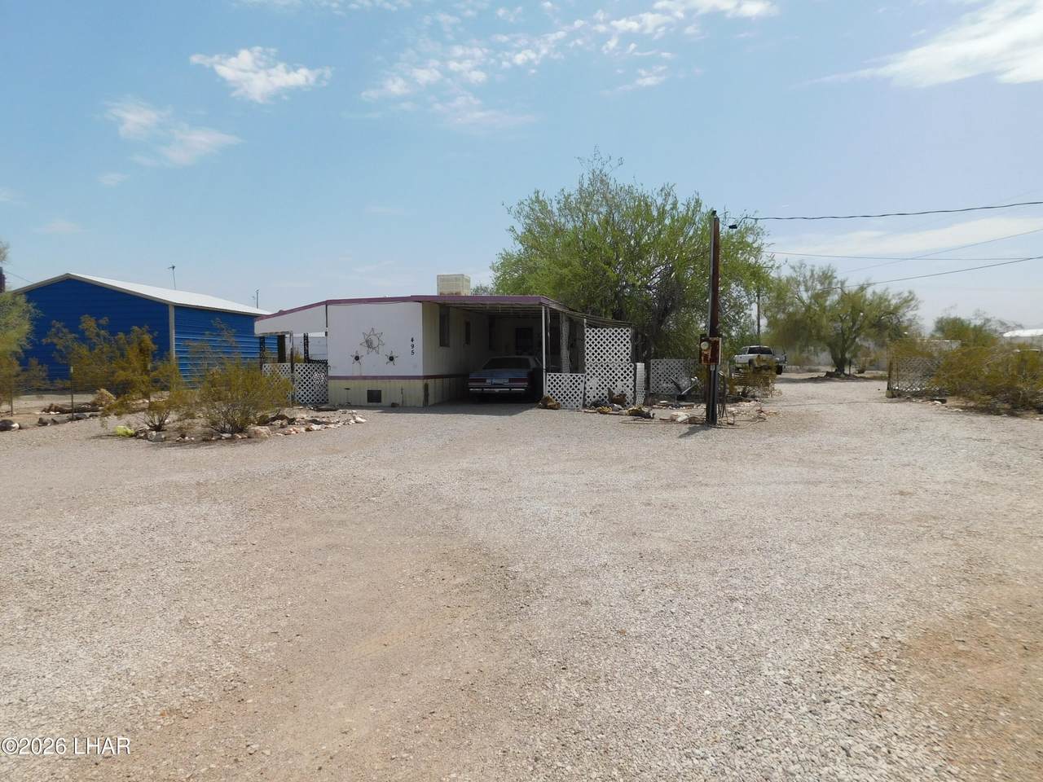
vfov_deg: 58.9
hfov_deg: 73.9
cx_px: 522
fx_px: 693
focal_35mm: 23
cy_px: 391
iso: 125
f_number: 6
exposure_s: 1/800
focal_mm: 4
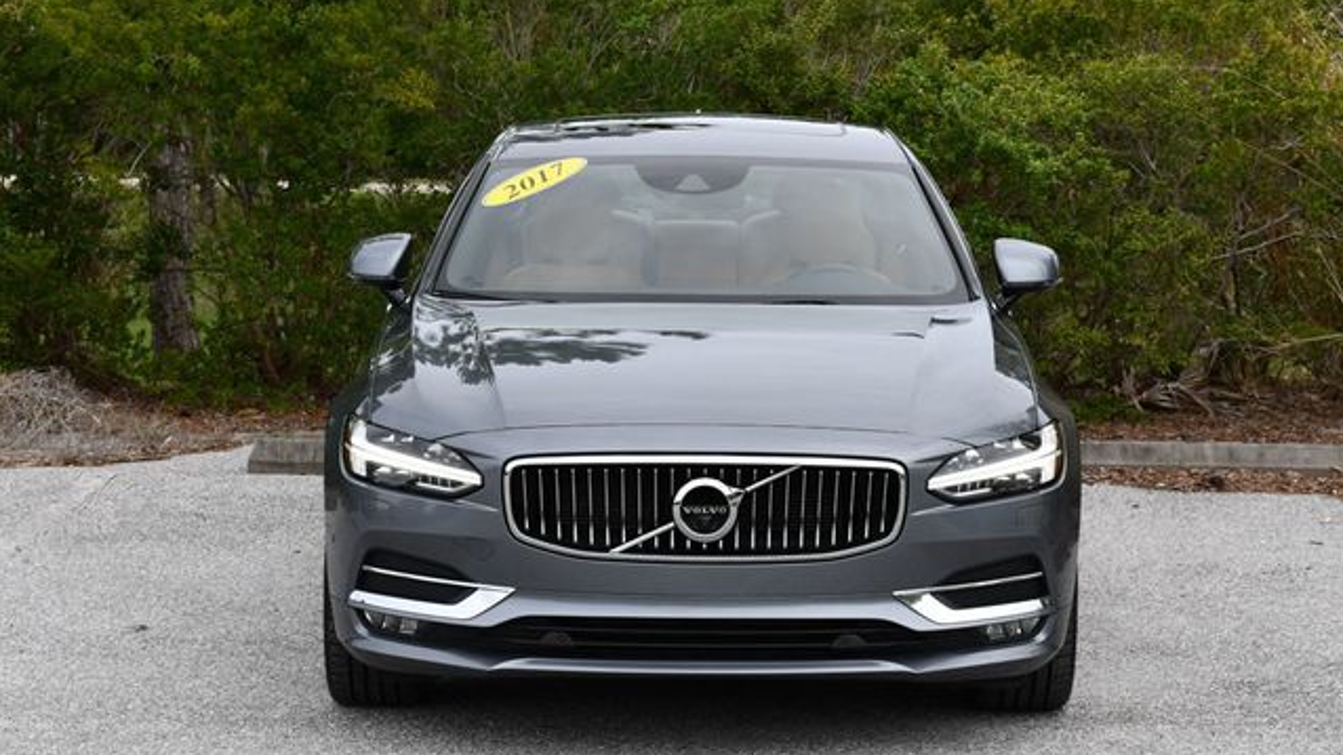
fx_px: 3597
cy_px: 406
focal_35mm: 101
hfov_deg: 21.1
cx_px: 672
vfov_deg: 12.0
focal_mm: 48
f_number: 8
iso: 125
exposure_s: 1/250
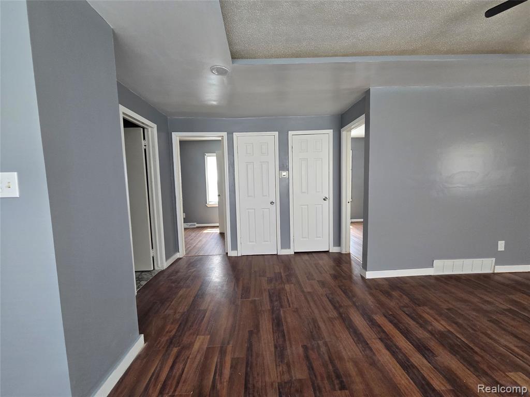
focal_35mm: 13
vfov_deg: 89.9
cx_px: 265
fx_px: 199
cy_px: 198
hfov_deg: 106.2
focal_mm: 2.2
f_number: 2.2
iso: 250
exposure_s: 1/60
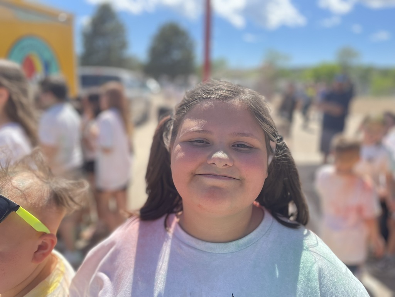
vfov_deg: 53.1
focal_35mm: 26
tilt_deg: -11.2
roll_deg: -1.8
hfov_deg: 67.3
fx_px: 297
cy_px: 148
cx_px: 198
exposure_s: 1/2506
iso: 50
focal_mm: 4.2
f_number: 1.6
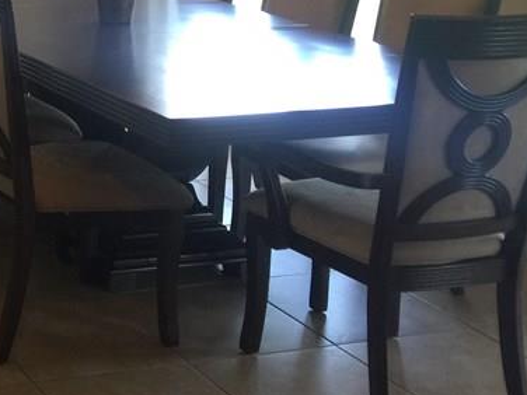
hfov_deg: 22.0
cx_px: -178
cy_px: -22
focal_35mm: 79
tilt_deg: -8.4
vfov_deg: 18.1
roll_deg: -1.8
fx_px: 1203
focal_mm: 4.15
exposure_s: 1/15
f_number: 2.2
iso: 40
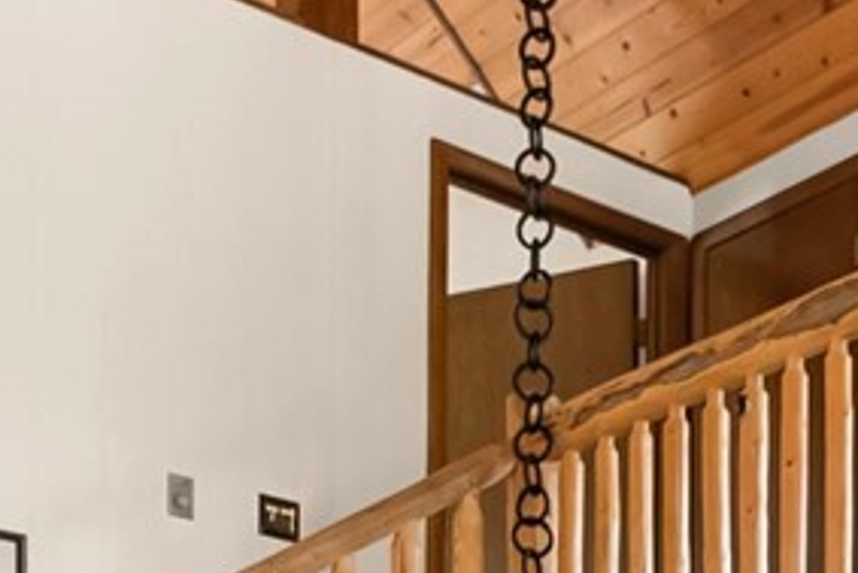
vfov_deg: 12.8
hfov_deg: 20.3
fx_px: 2175
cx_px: 1138
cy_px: 1207
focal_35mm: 91
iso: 400
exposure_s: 1/15
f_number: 2.8
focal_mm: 15.2
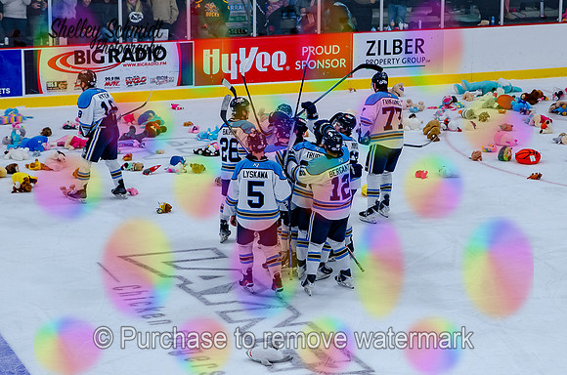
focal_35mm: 117
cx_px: 326
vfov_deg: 11.6
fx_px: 1841
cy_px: 215
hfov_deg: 17.5
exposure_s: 1/320
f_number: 4.5
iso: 320
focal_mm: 58
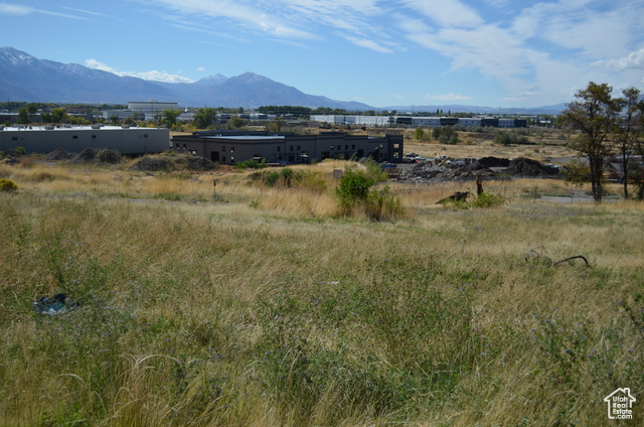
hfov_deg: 49.6
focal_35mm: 39
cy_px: 214
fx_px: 696
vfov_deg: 34.1
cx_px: 322
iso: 100
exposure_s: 1/1250
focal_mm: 26
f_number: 4.2
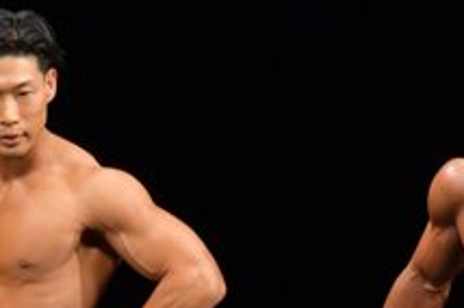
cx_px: -149
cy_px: 438
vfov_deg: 1.4
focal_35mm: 978
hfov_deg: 2.1
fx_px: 12586
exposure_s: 1/400
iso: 3200
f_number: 5.6
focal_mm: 180
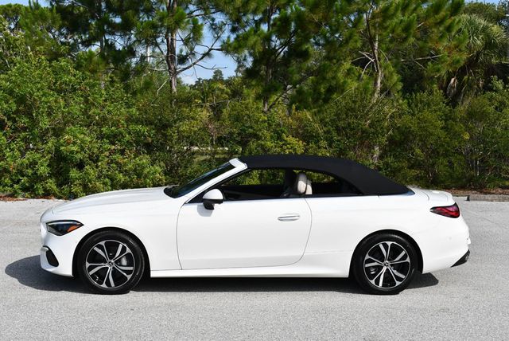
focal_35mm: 52
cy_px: 170
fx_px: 736
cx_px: 254
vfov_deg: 26.0
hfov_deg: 38.2
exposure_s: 1/320
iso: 100
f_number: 9
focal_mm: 26
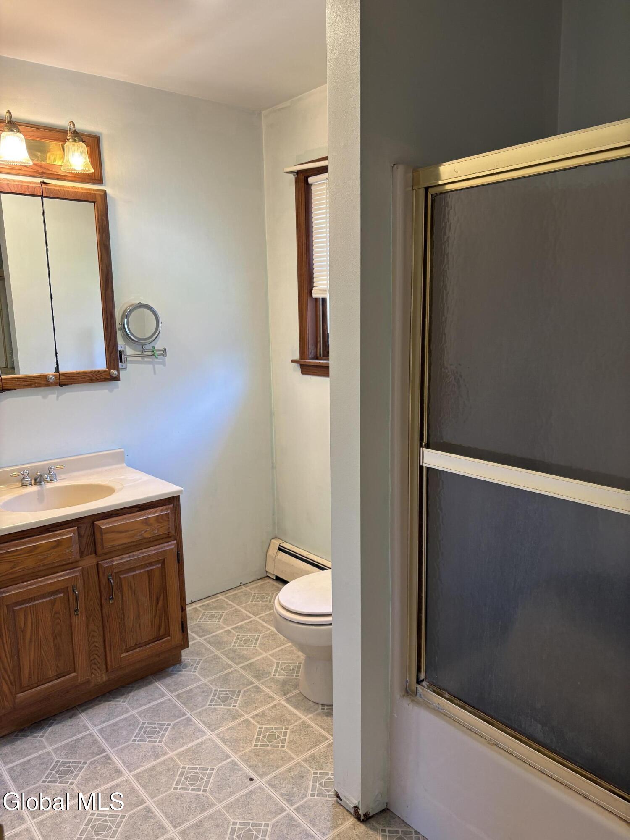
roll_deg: +2.1
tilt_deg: -8.6
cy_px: 420
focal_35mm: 26
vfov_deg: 67.3
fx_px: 631
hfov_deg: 53.1
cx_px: 315
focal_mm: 5.96
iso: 80
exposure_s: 1/60
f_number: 1.6
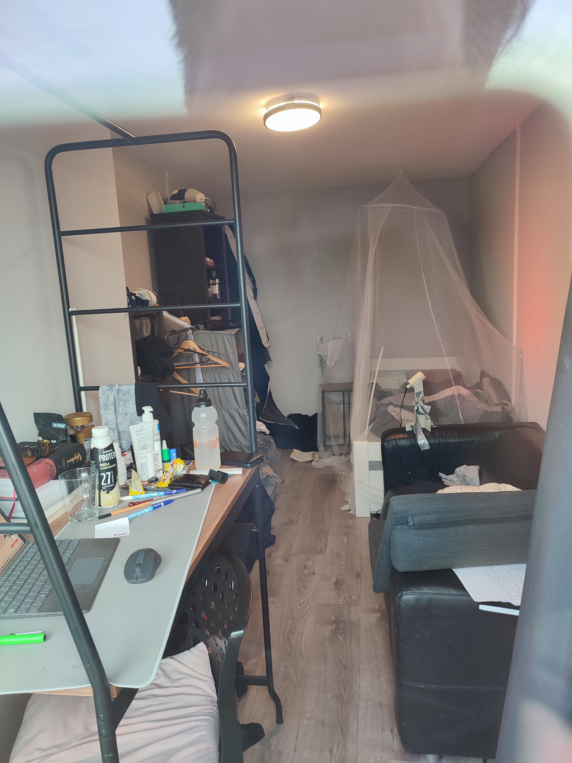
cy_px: 382
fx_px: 551
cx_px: 286
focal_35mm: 25
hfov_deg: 54.9
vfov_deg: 69.4
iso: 198
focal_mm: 6.04
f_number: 1.9
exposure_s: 1/33
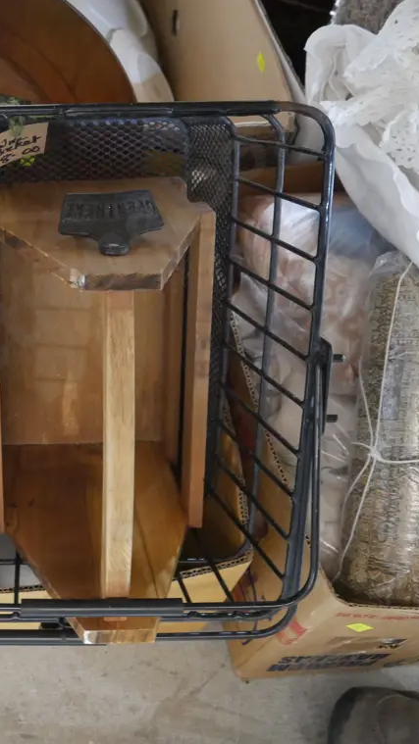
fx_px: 987
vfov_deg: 41.3
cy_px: 376
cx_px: -48
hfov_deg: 22.5
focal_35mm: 50
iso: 3200
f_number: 5
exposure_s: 1/25
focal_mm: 17
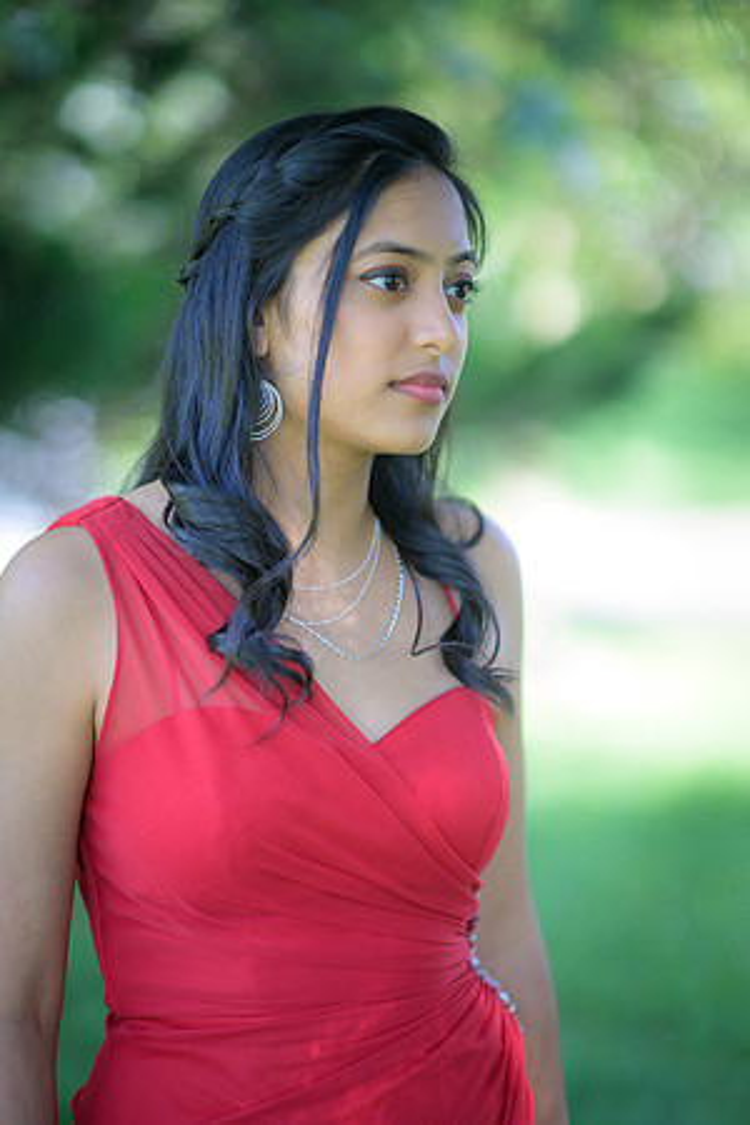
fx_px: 2656
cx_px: 375
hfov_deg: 16.1
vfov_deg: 23.9
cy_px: 562
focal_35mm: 85
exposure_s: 1/2000
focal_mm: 85
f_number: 1.4
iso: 400
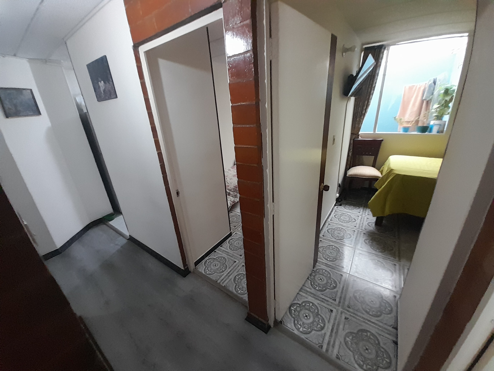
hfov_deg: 106.2
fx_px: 186
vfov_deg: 89.9
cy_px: 186
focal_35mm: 13
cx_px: 247
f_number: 2.2
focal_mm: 1.13
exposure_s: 1/24
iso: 320
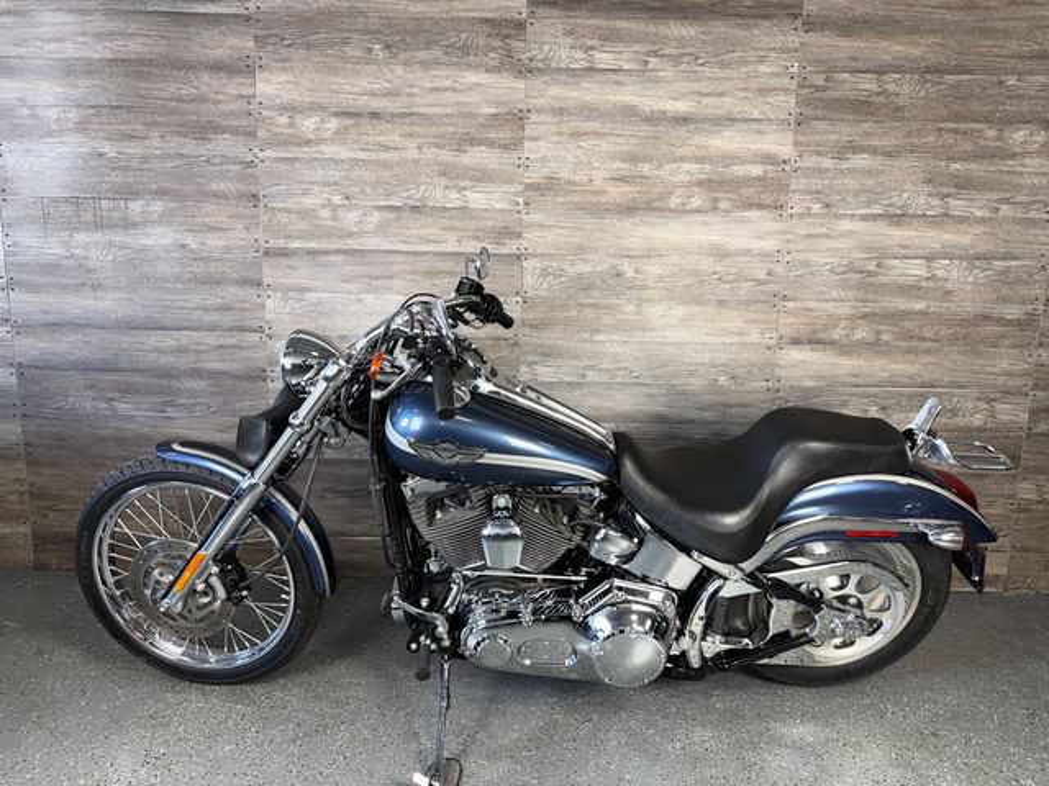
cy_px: 393
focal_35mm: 24
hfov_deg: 71.6
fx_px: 727
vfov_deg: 56.8
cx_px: 524
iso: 50
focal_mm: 6.76
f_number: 1.78
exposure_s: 1/33
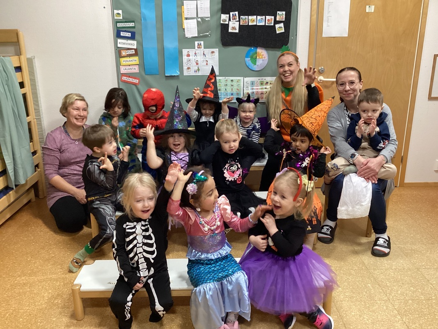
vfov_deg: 45.4
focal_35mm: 31
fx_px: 392
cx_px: 219
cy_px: 164
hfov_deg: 58.4
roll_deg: +1.1
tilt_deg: -19.2
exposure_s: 1/50
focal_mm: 3.3
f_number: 2.4
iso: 320
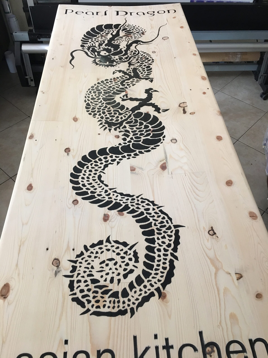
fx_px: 299
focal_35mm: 29
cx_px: 134
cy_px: 179
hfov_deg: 48.2
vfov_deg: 61.7
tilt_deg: -50.1
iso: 50
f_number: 2.2
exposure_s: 1/15
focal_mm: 4.15
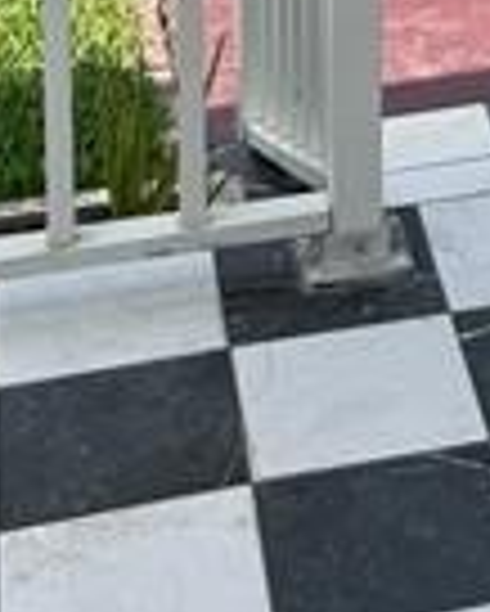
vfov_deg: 12.4
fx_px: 2390
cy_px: -720
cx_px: 944
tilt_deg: -9.7
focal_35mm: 132
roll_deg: -1.9
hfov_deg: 10.8
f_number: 1.78
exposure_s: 1/2053
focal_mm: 6.76
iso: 80
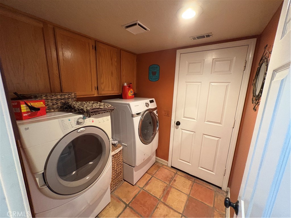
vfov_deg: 85.7
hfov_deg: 102.1
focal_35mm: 14
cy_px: 109
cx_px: 146
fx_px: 118
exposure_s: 1/60
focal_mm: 2.22
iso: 500
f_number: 2.2
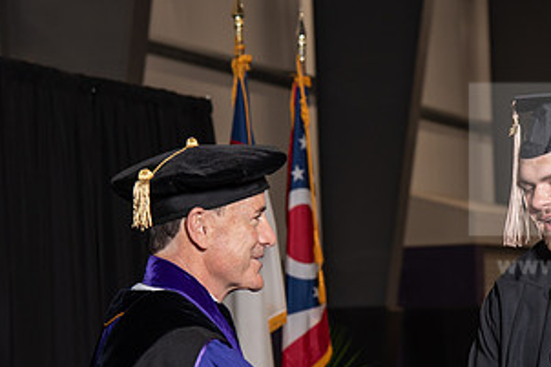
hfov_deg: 13.6
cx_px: 414
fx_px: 2294
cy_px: 304
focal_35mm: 150
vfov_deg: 9.1
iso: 1000
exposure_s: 1/200
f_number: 5
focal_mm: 78
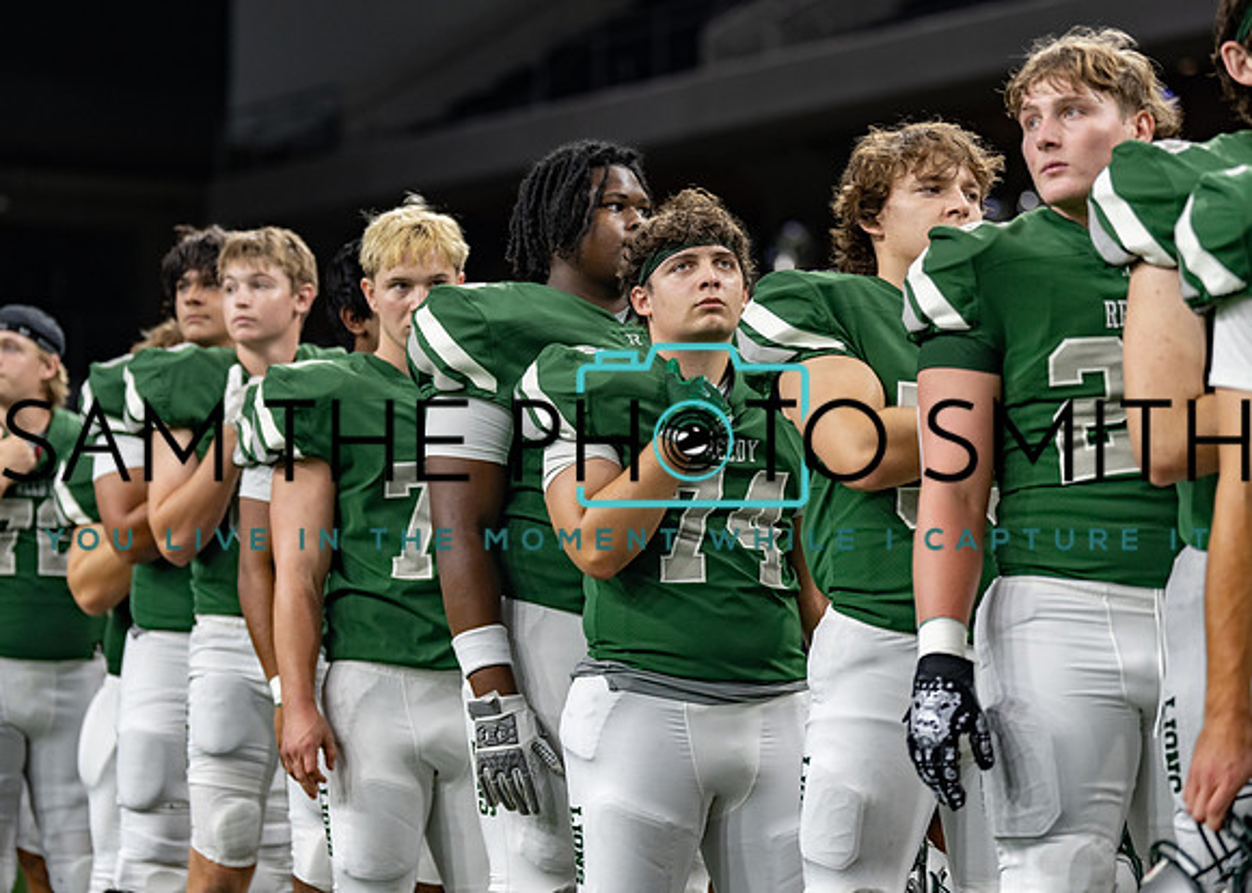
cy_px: 446
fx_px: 4149
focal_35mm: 117
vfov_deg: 12.3
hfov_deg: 17.2
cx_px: 626
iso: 1250
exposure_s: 1/320
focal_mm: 107
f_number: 2.8
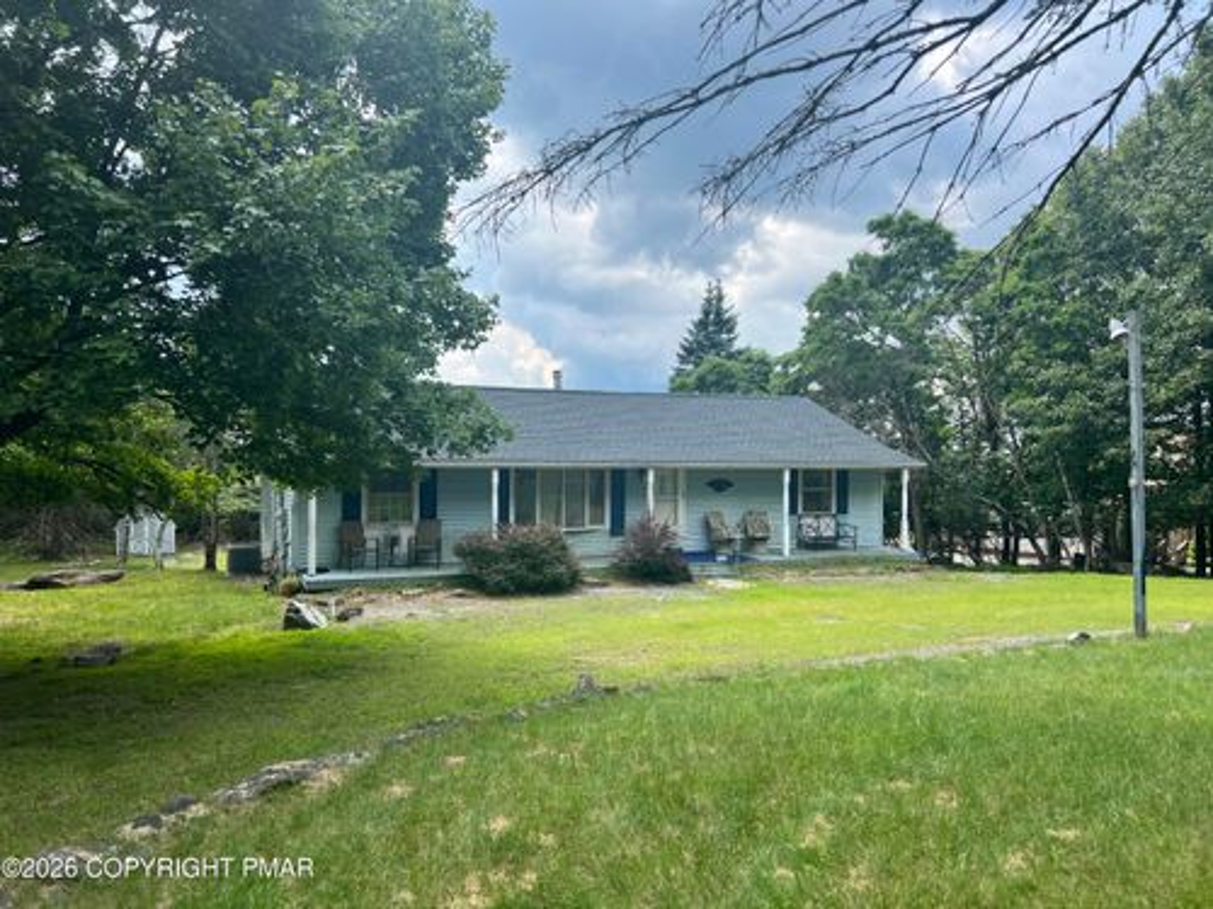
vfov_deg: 53.1
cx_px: 606
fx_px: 911
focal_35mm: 26
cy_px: 454
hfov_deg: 67.3
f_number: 1.5
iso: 50
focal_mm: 5.7
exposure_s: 1/1751
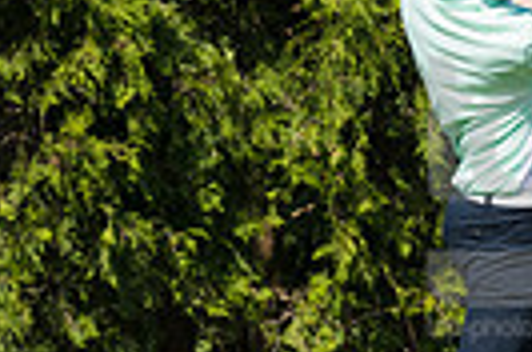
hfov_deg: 1.6
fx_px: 19298
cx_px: 548
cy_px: 200
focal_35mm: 1309
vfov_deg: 1.0
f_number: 5.6
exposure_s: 1/1600
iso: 320
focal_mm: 200
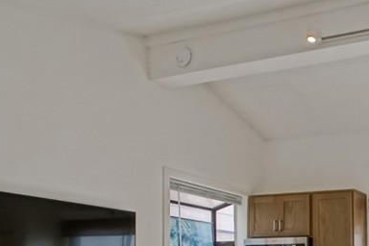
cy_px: 289
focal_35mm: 40
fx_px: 410
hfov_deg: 39.5
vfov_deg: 29.2
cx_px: 406
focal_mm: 10
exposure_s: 1/45
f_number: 8
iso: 400
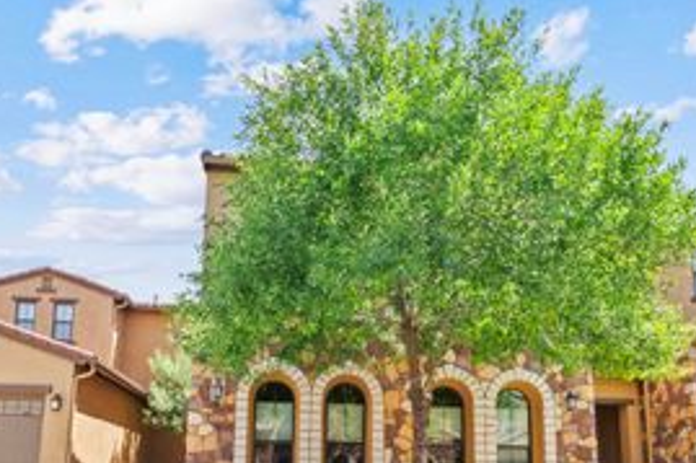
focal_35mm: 26
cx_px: 342
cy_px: 407
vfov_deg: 45.4
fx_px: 502
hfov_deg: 69.4
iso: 640
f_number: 16
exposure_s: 1/25
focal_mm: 14
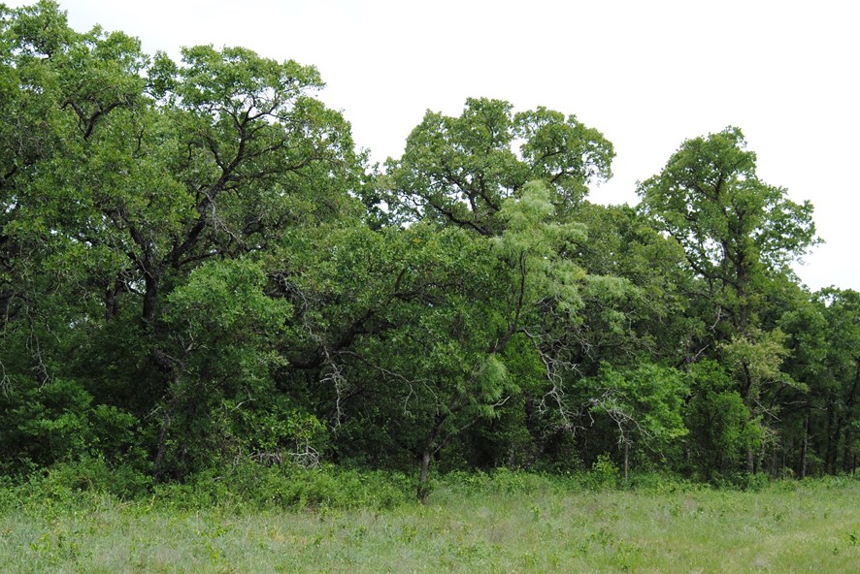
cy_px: 334
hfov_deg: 44.4
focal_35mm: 44
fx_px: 1052
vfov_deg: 30.5
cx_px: 376
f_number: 7.1
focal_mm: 24
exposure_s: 1/200
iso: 100
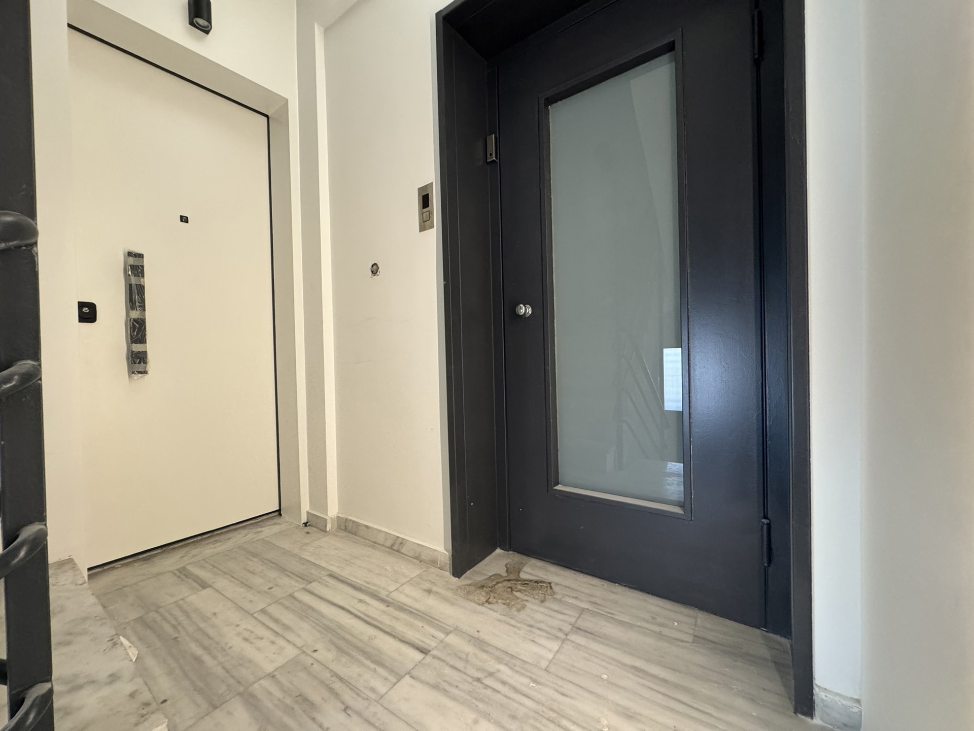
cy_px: 366
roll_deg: +1.4
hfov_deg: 102.1
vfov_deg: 85.7
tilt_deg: -0.4
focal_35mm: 14
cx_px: 487
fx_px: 394
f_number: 2.2
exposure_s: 1/60
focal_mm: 2.22
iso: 400
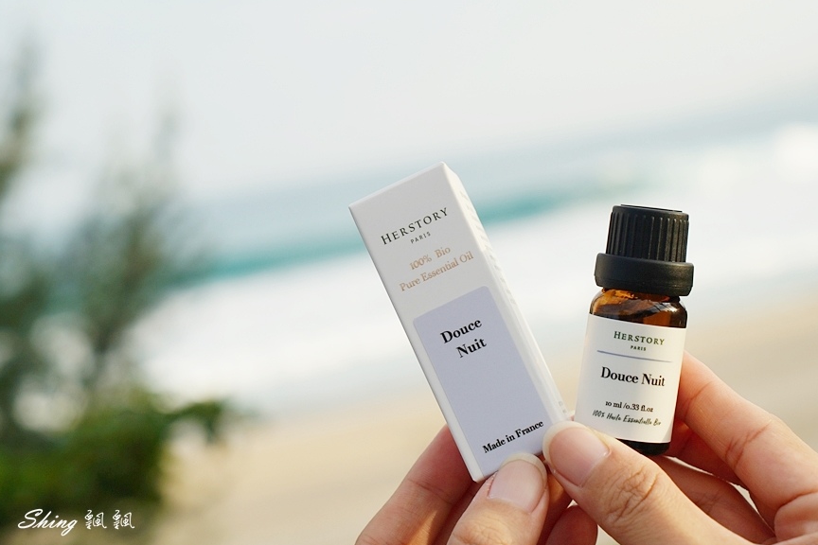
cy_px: 239
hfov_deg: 25.0
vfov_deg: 16.8
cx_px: 466
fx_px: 1840
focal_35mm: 81
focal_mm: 70
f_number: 7.1
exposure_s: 1/250
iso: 100
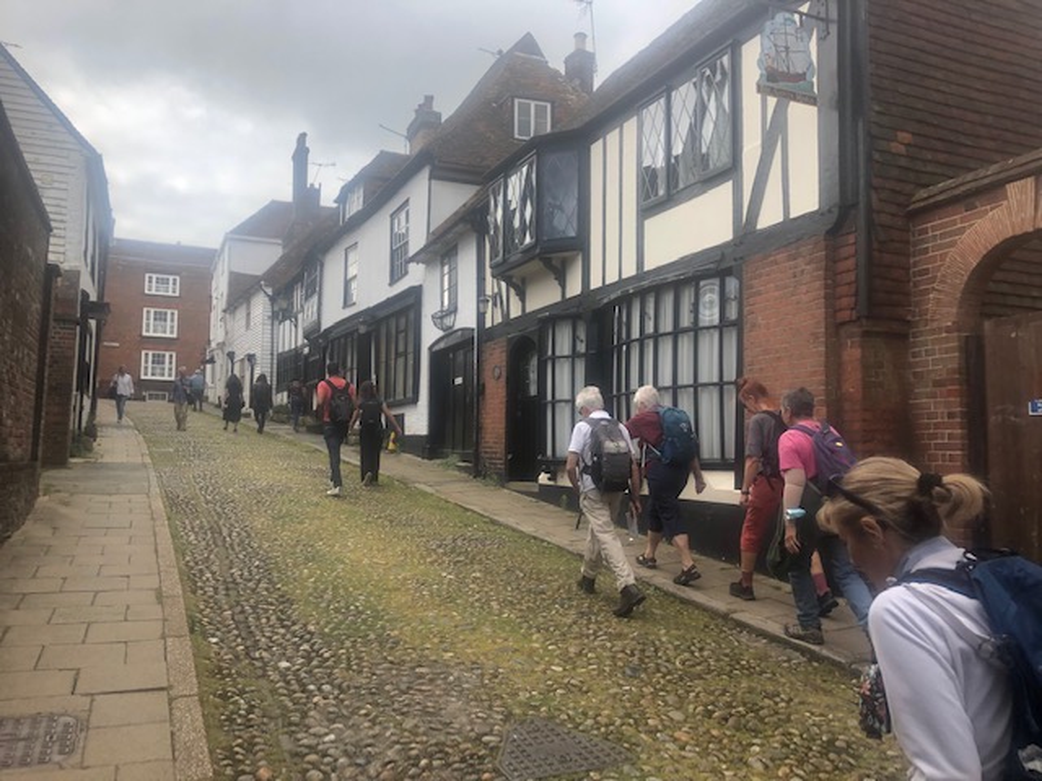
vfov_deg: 49.7
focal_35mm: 28
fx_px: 843
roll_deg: +0.6
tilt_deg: +4.8
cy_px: 390
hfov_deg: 63.4
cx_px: 521
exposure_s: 1/759
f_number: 1.8
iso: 20
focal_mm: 3.99
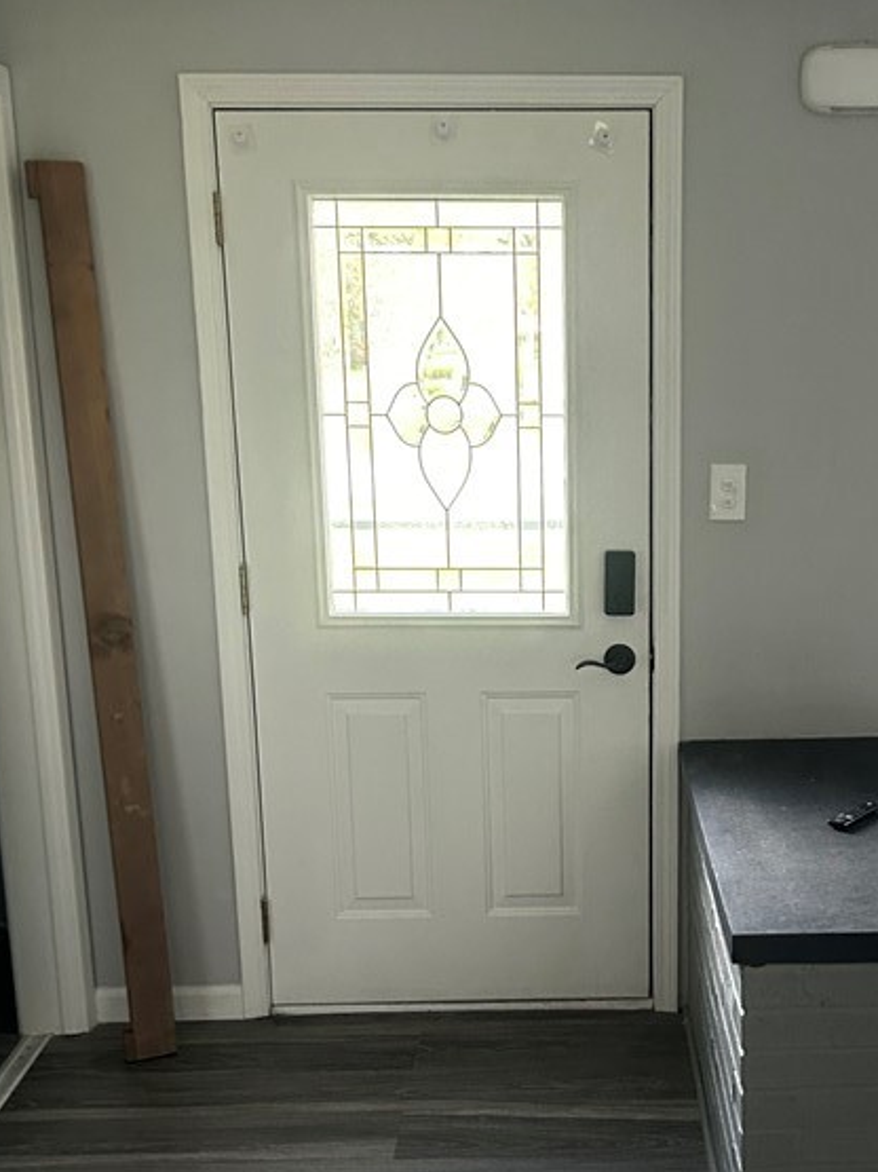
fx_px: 1624
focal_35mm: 48
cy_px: 754
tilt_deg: -12.7
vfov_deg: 39.3
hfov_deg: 29.9
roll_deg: -1.0
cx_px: 614
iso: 400
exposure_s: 1/60
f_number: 1.5
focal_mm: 5.7
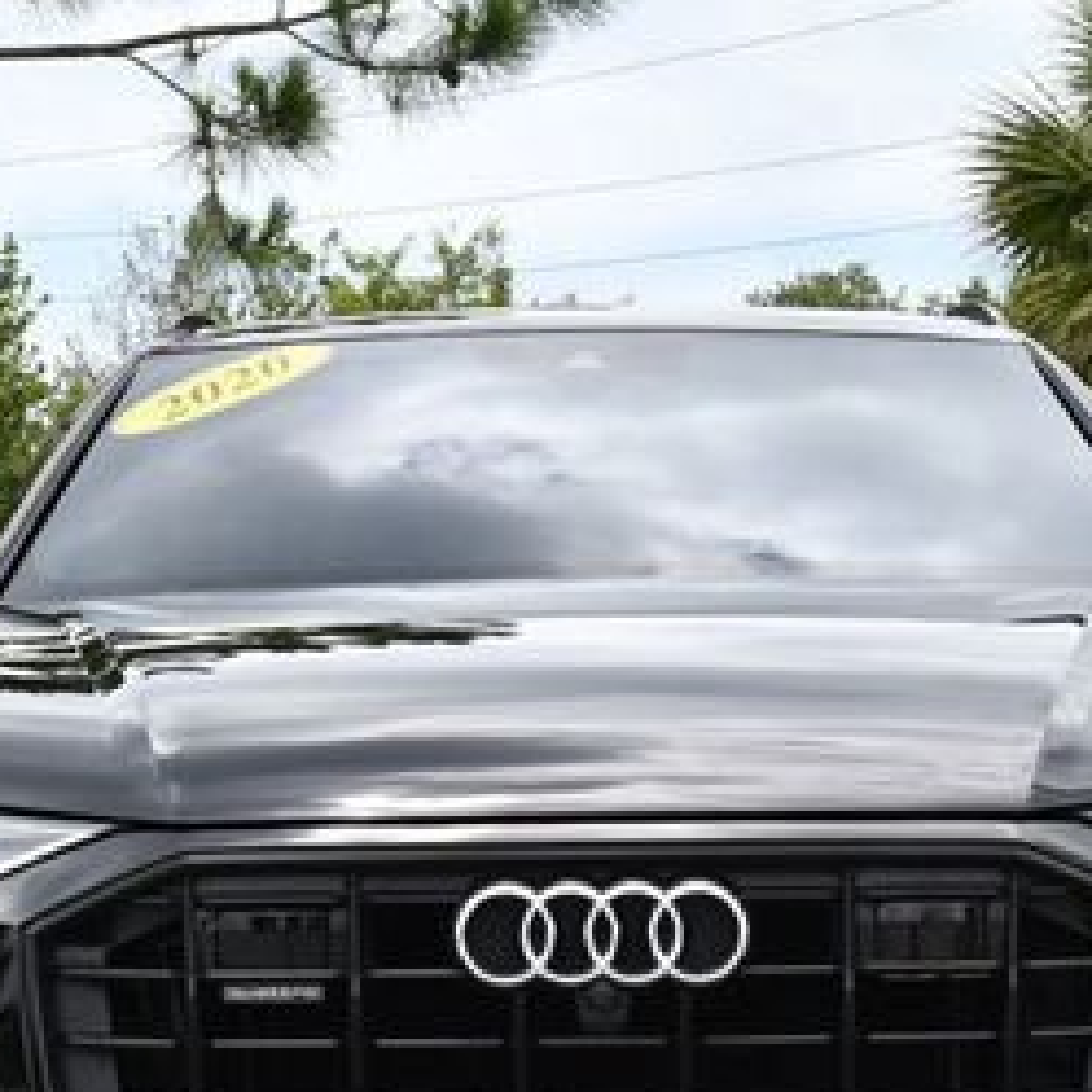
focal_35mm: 131
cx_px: 575
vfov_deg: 13.2
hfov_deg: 13.3
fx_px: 4675
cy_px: 934
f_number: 8
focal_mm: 30
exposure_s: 1/250
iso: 200
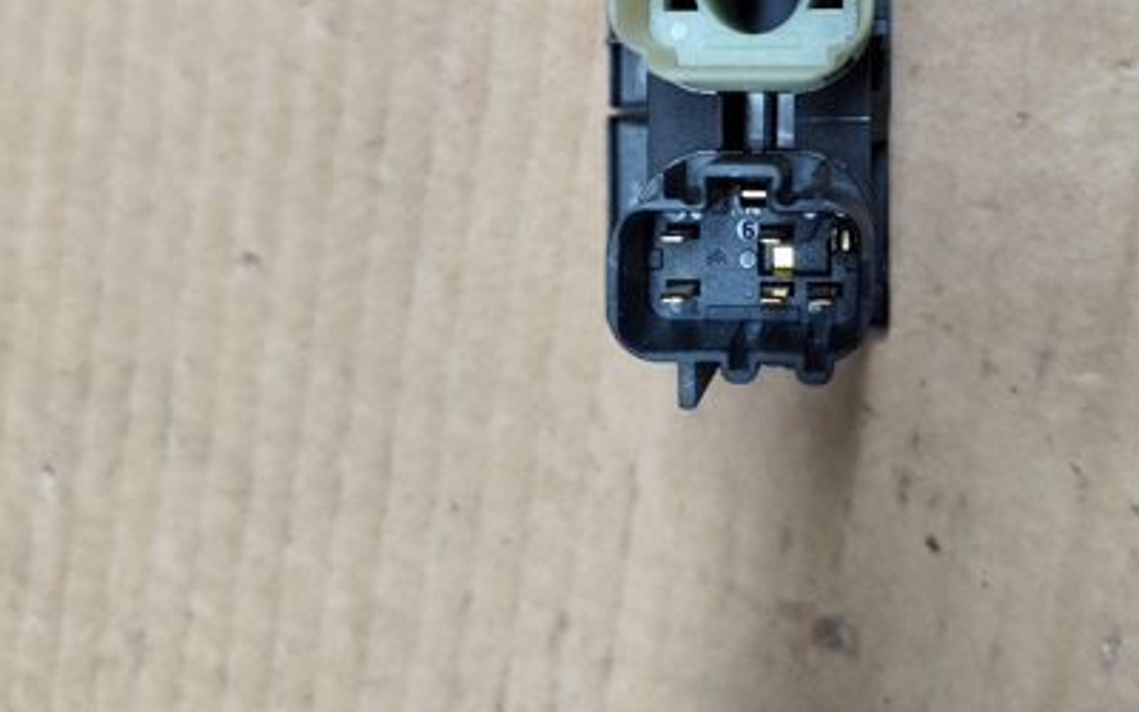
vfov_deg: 31.6
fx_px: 1211
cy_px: 110
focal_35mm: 39
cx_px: 743
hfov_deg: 49.7
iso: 500
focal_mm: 6.19
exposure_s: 1/120
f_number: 1.65
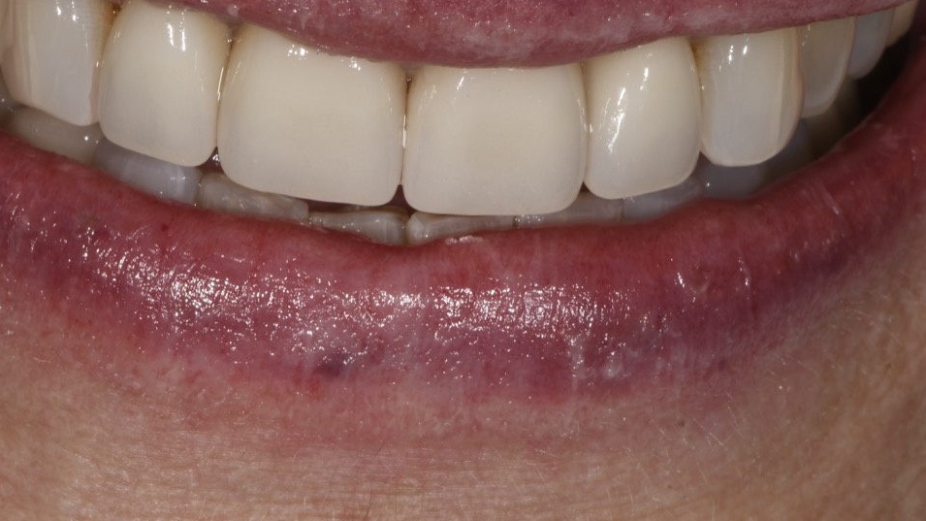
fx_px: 4788
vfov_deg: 6.2
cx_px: 359
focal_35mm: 195
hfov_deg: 11.0
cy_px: 195
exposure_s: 1/60
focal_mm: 85
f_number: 36
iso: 100
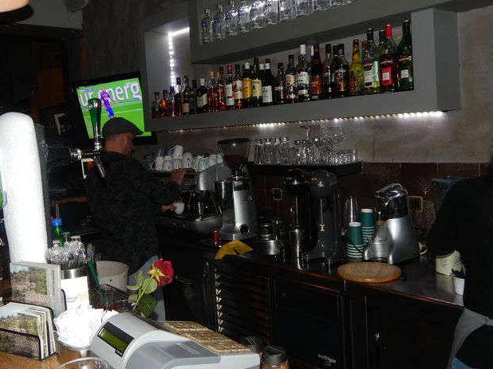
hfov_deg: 53.7
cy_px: 166
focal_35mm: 34
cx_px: 208
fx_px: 484
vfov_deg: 41.7
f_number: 3.2
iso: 200
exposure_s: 1/30
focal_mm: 5.1
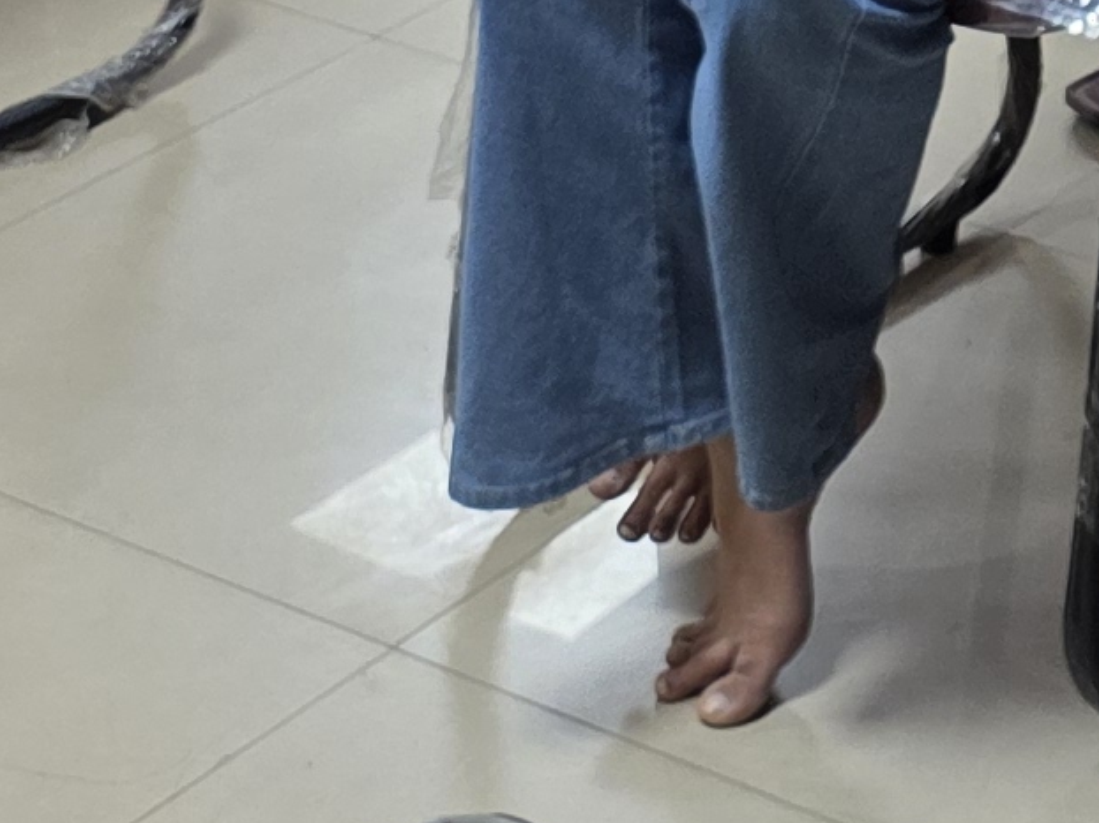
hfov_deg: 12.5
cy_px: -1054
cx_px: 1747
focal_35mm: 148
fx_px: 4697
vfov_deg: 9.1
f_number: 1.7
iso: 200
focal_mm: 6.3
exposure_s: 1/100
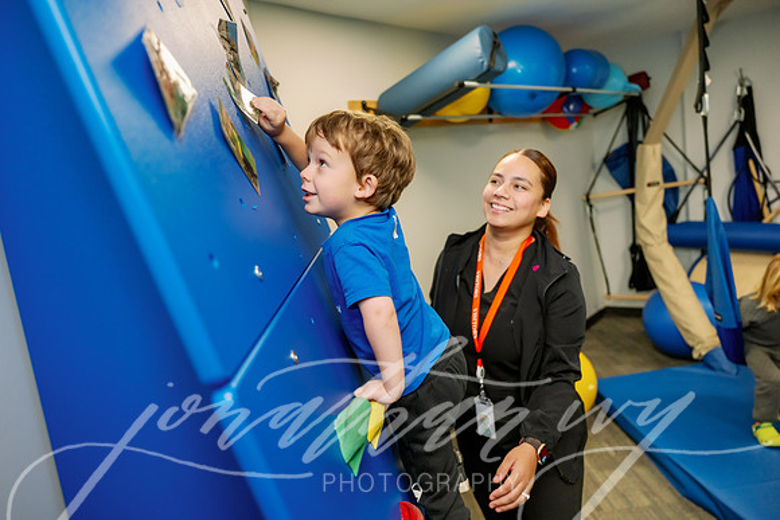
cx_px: 390
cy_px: 260
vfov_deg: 50.4
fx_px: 553
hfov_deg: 70.4
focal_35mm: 26
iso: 1250
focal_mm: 25.5
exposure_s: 1/200
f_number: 2.8
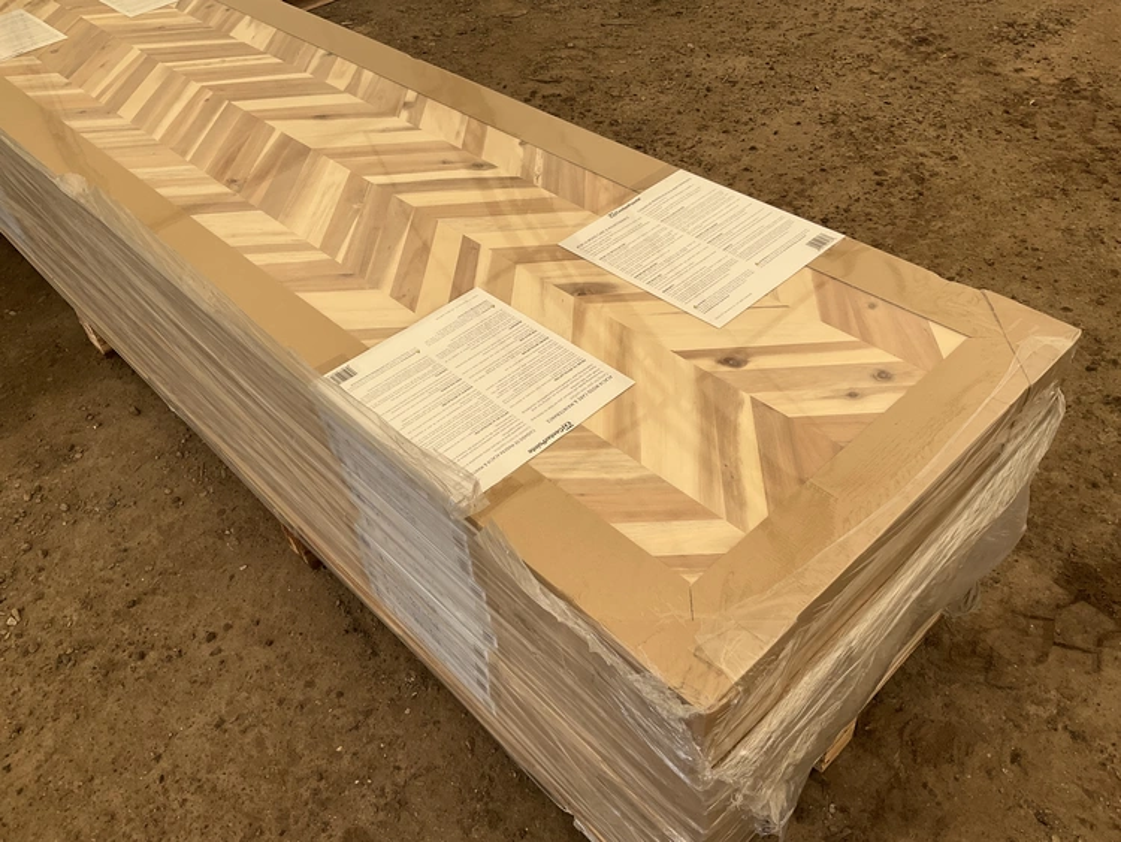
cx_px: 560
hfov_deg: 61.6
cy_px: 421
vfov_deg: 48.3
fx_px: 939
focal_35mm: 29
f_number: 1.8
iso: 25
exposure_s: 1/422
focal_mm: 3
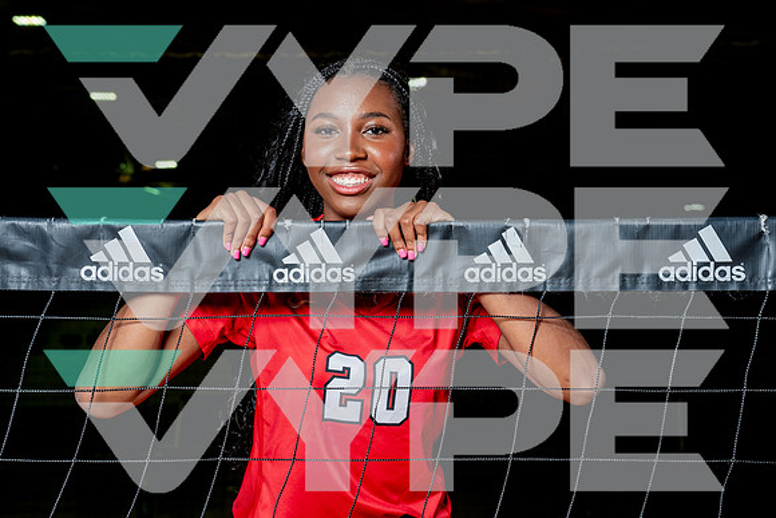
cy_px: 259
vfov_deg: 18.8
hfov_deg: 27.8
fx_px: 1566
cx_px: 388
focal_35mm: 73
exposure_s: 1/250
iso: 250
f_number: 8
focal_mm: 70
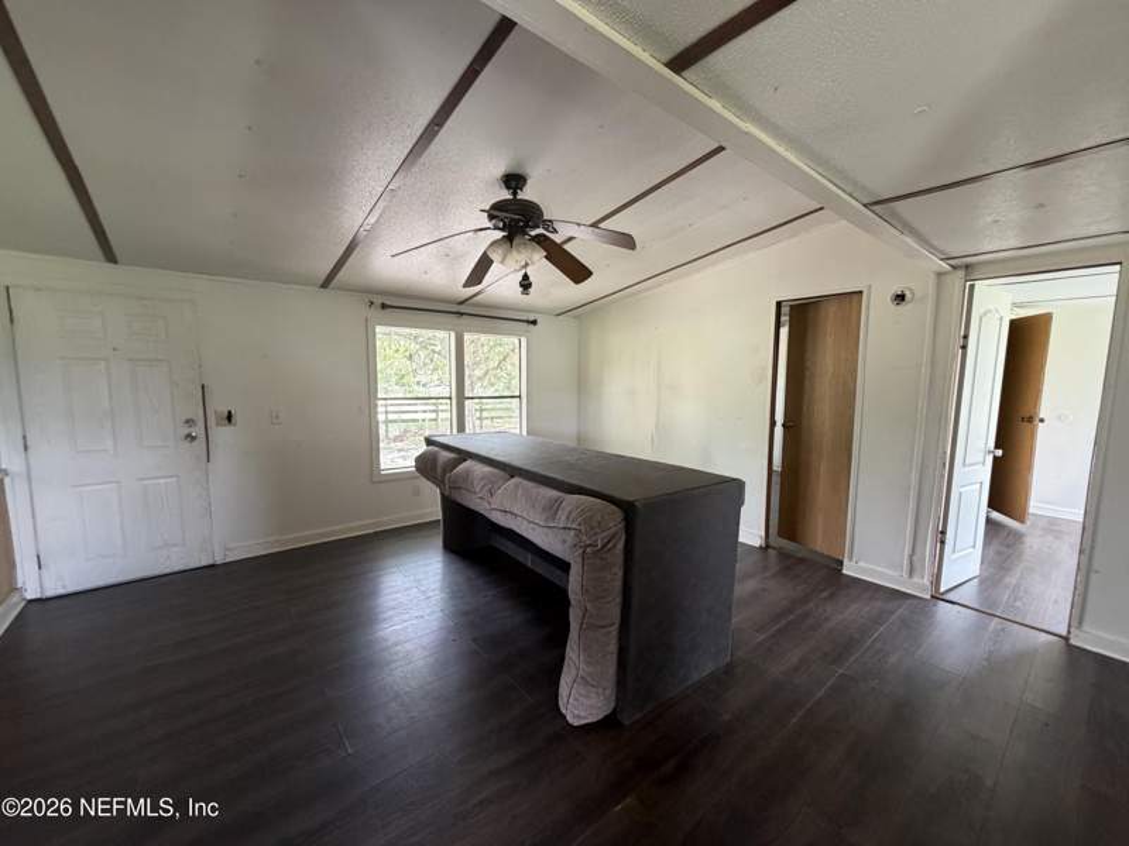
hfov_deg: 102.1
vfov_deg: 85.7
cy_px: 423
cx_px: 564
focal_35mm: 14
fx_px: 457
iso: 320
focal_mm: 2.22
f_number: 2.2
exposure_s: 1/90
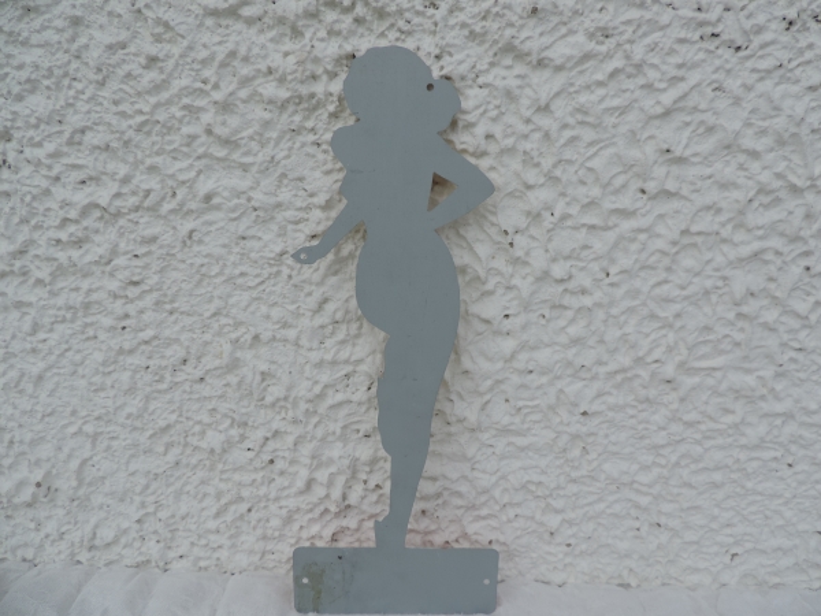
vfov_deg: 56.8
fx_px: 569
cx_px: 410
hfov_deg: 71.6
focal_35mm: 24
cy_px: 308
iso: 80
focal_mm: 4.3
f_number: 3
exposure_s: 1/640
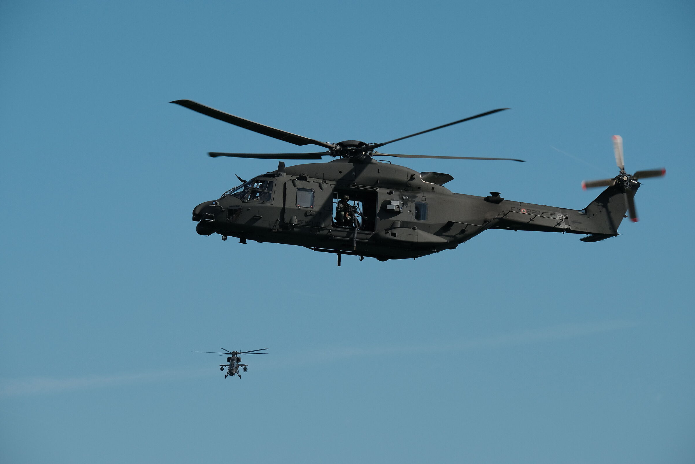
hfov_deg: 8.3
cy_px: 233
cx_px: 347
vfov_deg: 5.6
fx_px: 4769
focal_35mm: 247
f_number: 8
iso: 800
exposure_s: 1/1000
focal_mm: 164
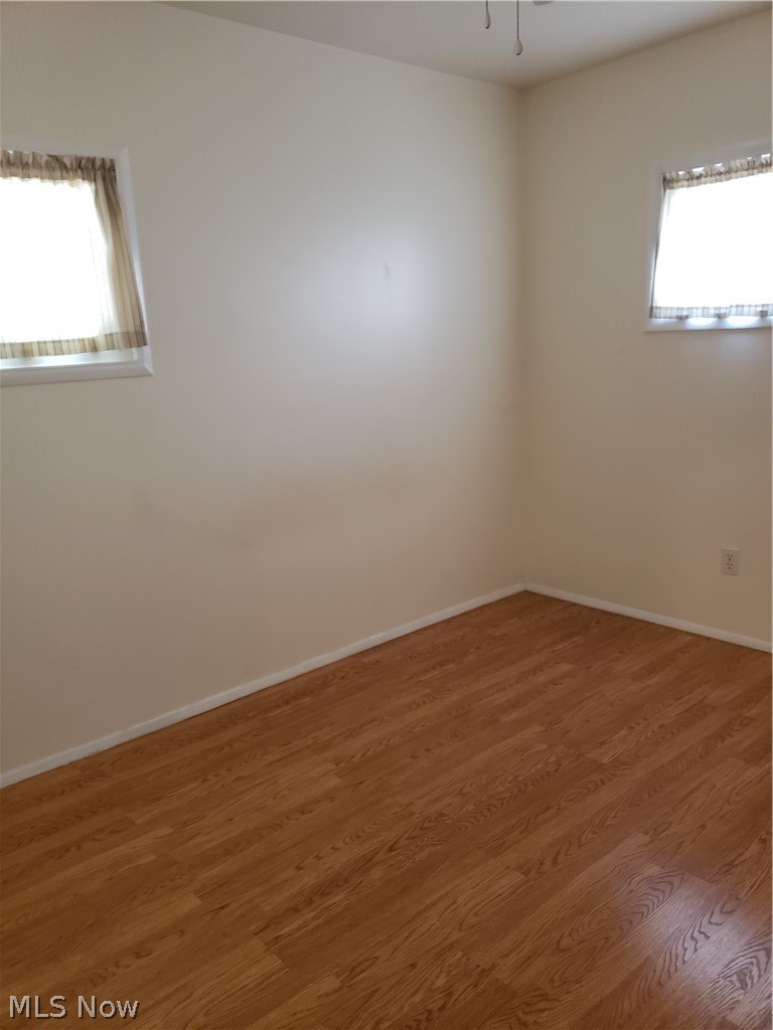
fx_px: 774
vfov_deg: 67.3
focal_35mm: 26
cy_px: 515
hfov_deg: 53.1
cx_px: 386
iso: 320
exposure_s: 1/30
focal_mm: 4.3
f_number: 1.5
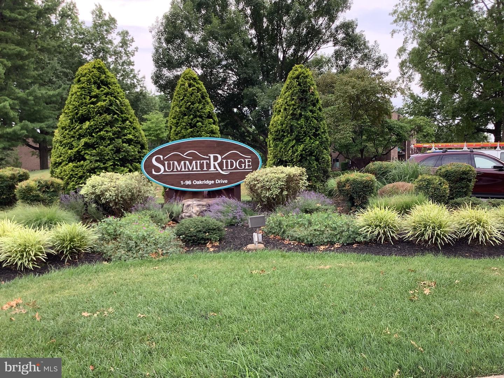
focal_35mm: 31
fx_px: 451
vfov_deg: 45.4
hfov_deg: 58.4
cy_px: 189
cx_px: 252
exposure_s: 1/162
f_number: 2.4
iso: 25
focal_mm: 3.3
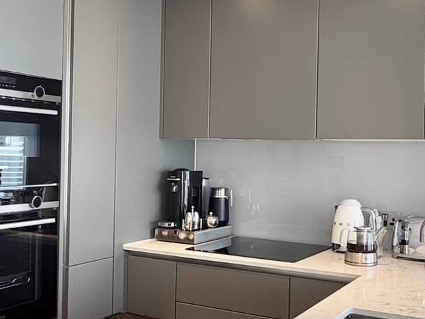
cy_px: 163
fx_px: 565
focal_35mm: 46
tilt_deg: -0.1
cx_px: 248
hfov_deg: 41.1
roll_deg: -1.8
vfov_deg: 31.5
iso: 64
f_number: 2.2
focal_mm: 2.22
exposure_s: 1/100
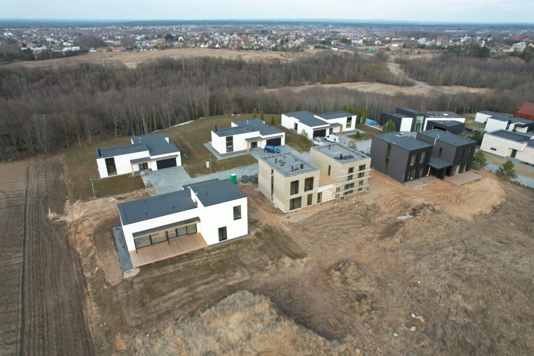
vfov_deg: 57.2
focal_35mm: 22
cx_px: 267
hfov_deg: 78.6
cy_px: 178
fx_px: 326
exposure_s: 1/250
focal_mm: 8.38
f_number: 2.8
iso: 100
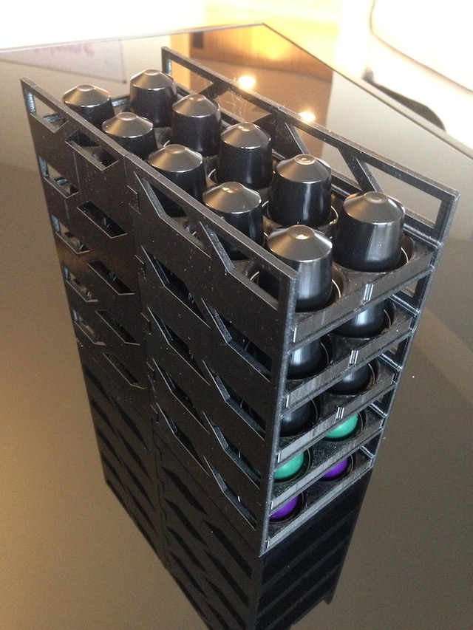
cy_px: 315
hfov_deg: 43.0
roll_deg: -2.1
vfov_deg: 55.3
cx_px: 236
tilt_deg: -39.0
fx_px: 601
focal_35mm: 33
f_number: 2.4
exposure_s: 1/15
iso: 640
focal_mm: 4.12
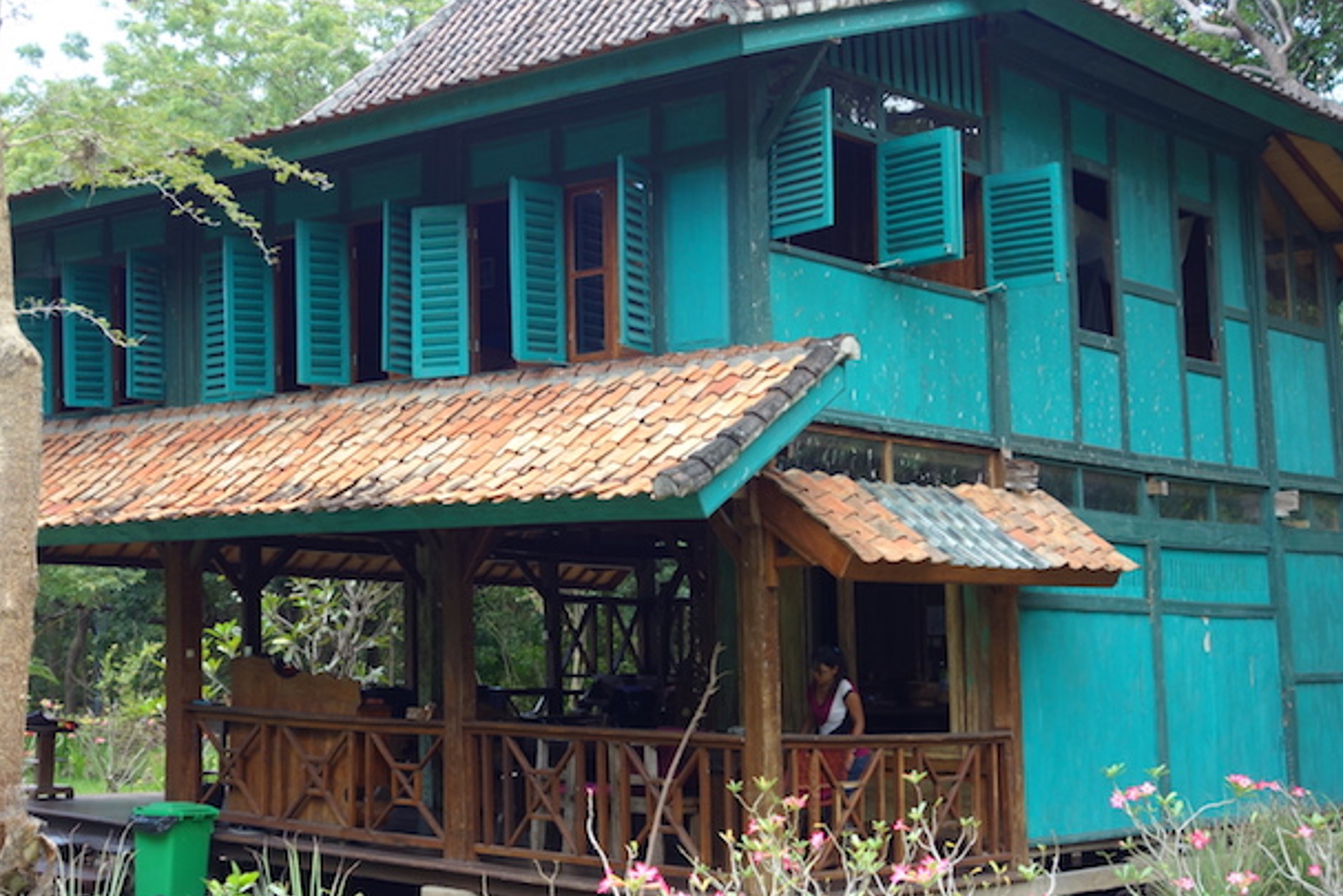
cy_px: 415
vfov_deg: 25.1
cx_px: 622
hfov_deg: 36.8
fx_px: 2015
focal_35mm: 54
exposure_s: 1/100
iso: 125
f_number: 3.5
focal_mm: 15.1
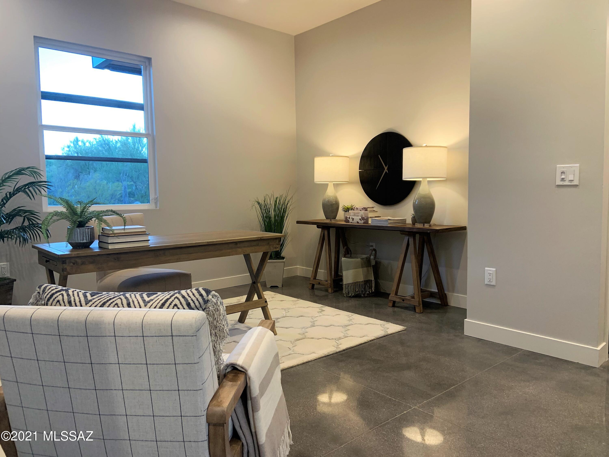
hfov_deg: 67.3
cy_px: 228
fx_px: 457
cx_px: 304
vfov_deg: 53.1
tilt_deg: -5.5
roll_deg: +0.2
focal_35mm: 26
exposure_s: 1/60
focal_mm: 4.25
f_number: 1.8
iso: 100
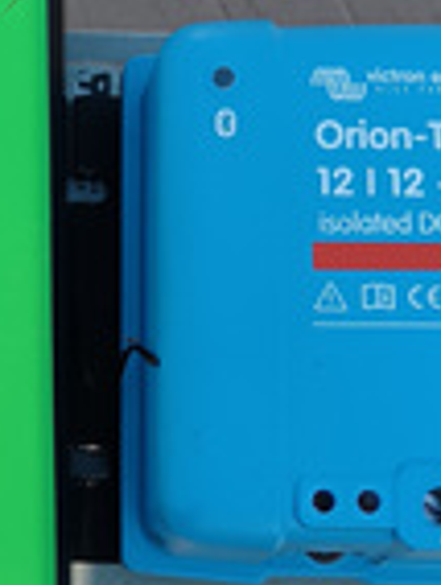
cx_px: 76
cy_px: 334
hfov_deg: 15.5
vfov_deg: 20.6
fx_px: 1609
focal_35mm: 95
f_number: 1.9
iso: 100
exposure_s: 1/194
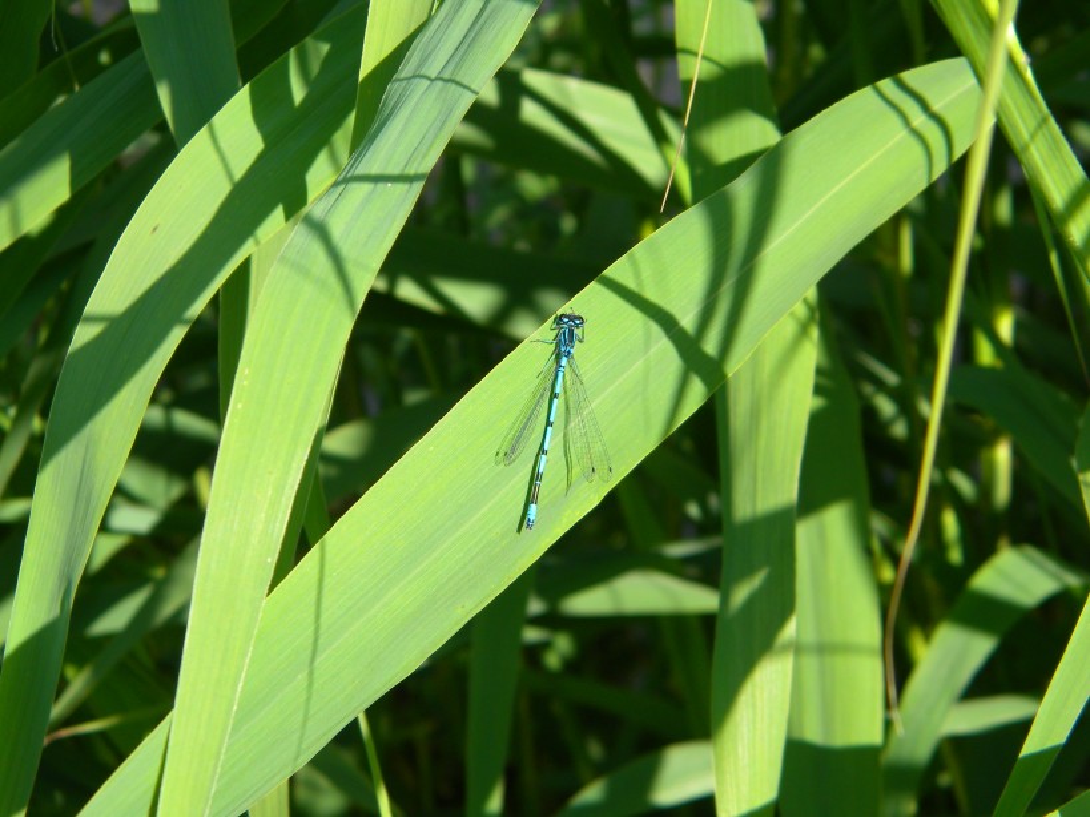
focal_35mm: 83
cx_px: 545
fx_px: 2613
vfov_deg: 17.8
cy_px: 408
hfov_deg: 23.6
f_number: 4.5
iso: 80
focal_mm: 15.1
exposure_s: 1/237
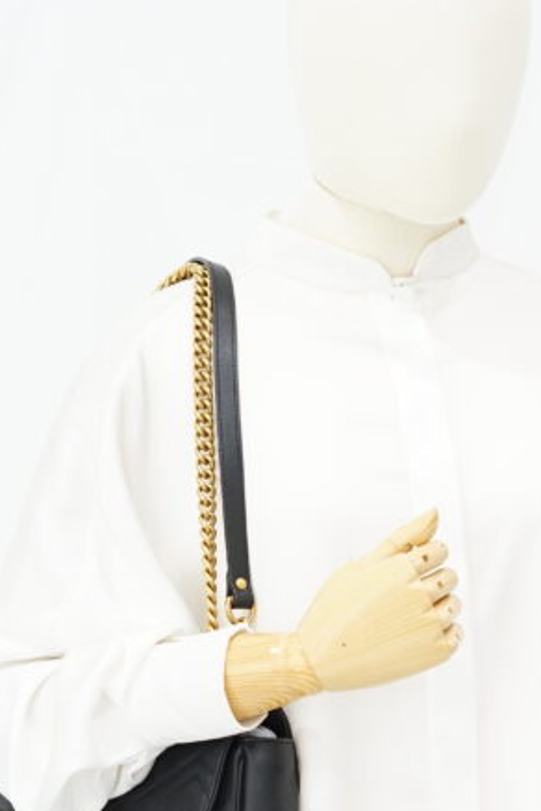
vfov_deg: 17.3
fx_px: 2637
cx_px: 357
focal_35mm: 117
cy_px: 705
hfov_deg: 11.7
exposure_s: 1/6
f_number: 6.3
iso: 640
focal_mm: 50
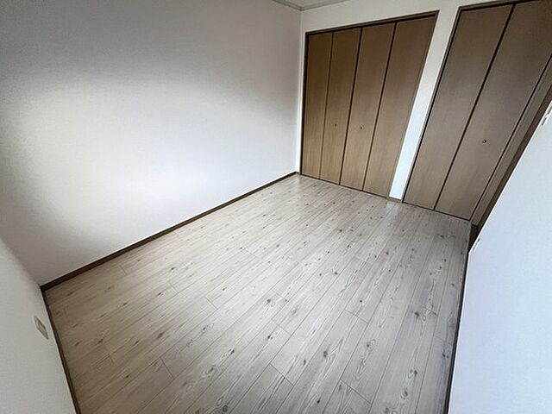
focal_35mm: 13
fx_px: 207
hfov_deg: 106.2
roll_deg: +0.7
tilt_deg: -29.6
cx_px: 276
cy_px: 207
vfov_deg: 89.9
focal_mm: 1.57
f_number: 1.8
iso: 320
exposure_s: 1/60
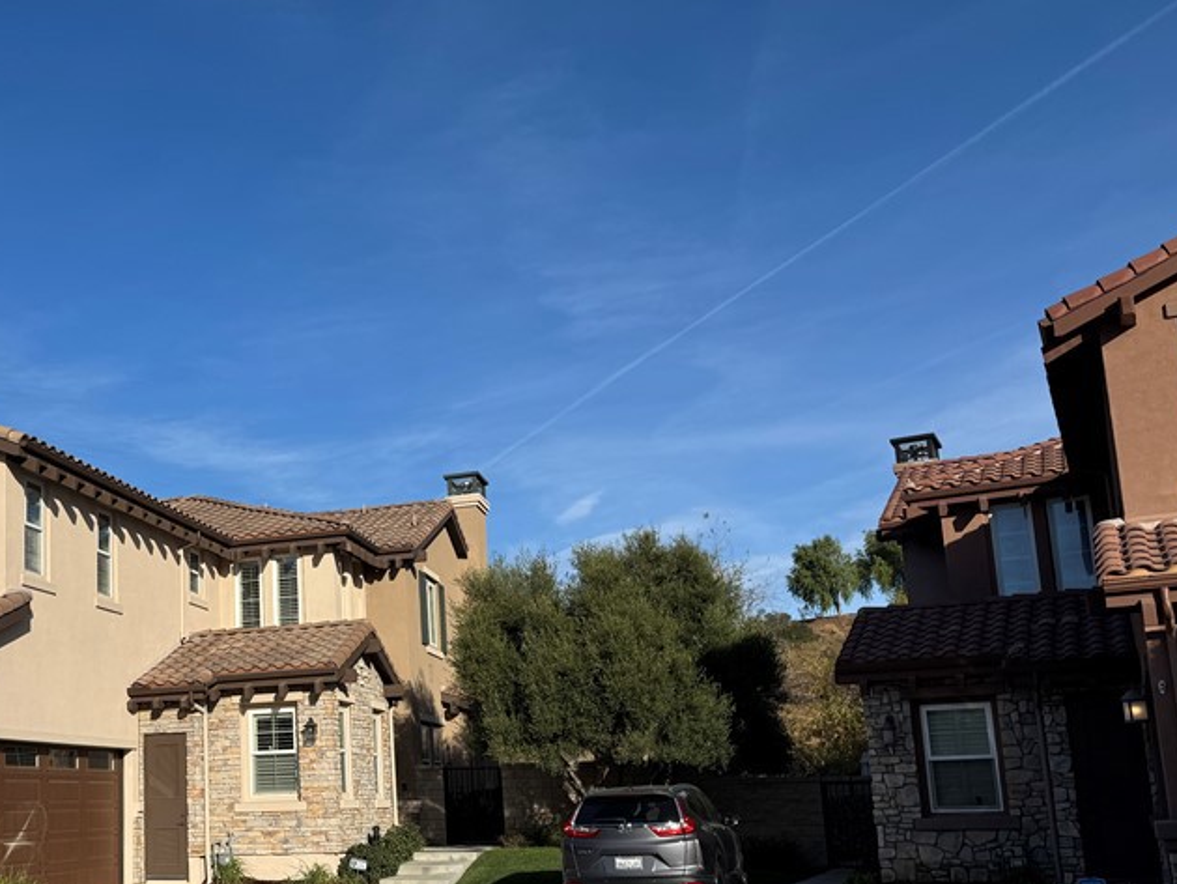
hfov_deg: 45.9
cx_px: 273
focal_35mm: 39
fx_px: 1327
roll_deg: +0.9
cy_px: 568
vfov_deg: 36.6
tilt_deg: +8.7
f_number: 1.78
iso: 80
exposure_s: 1/7092
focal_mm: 6.76
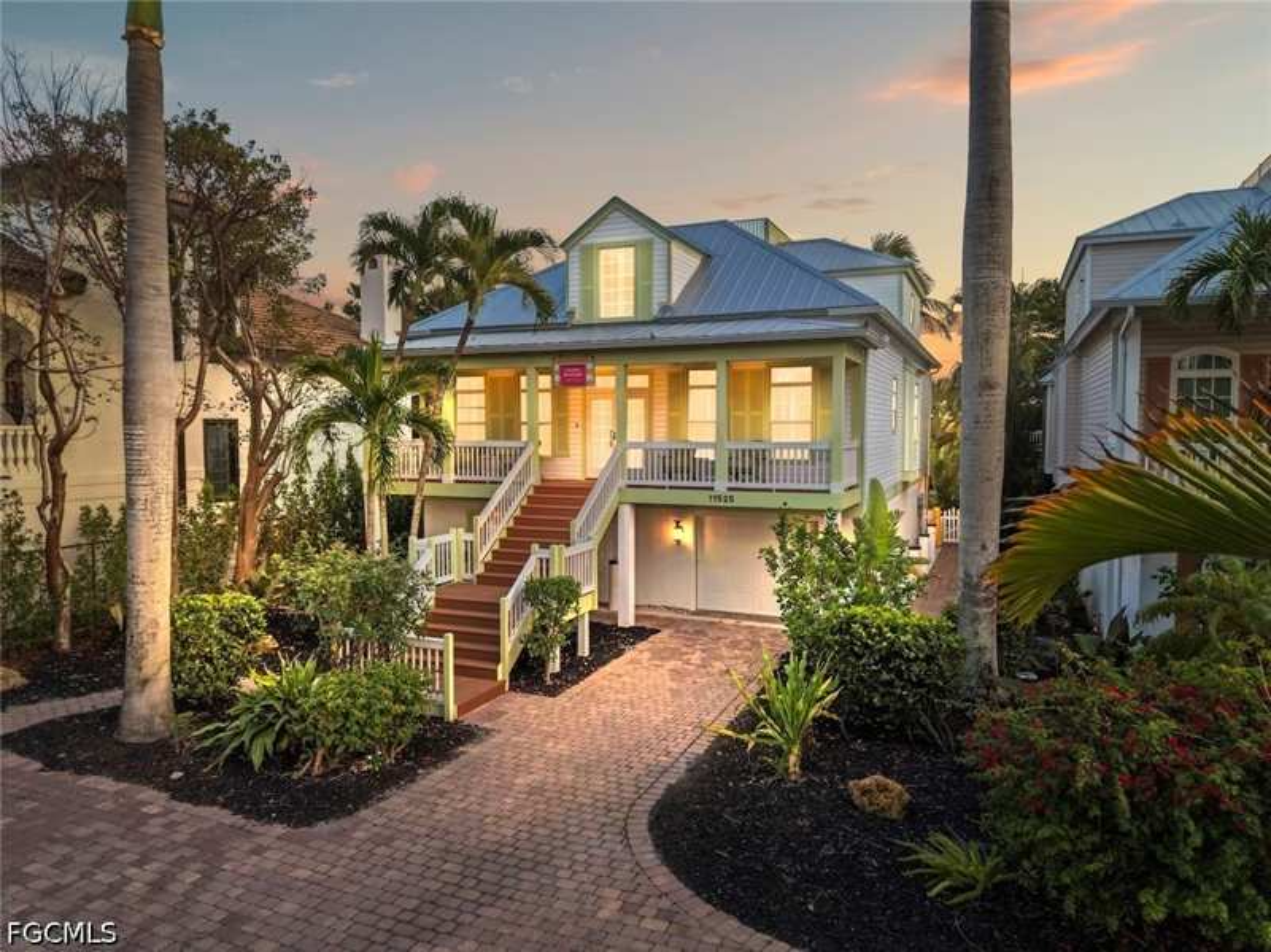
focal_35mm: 24
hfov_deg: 71.6
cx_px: 636
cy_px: 476
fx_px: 881
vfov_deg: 56.8
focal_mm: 8.67
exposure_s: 1/200
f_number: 1.8
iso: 280
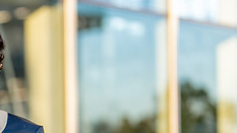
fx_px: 961
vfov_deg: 7.9
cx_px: -12
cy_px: 156
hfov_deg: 13.8
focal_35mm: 153
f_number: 1.2
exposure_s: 1/1600
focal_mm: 50
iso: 200
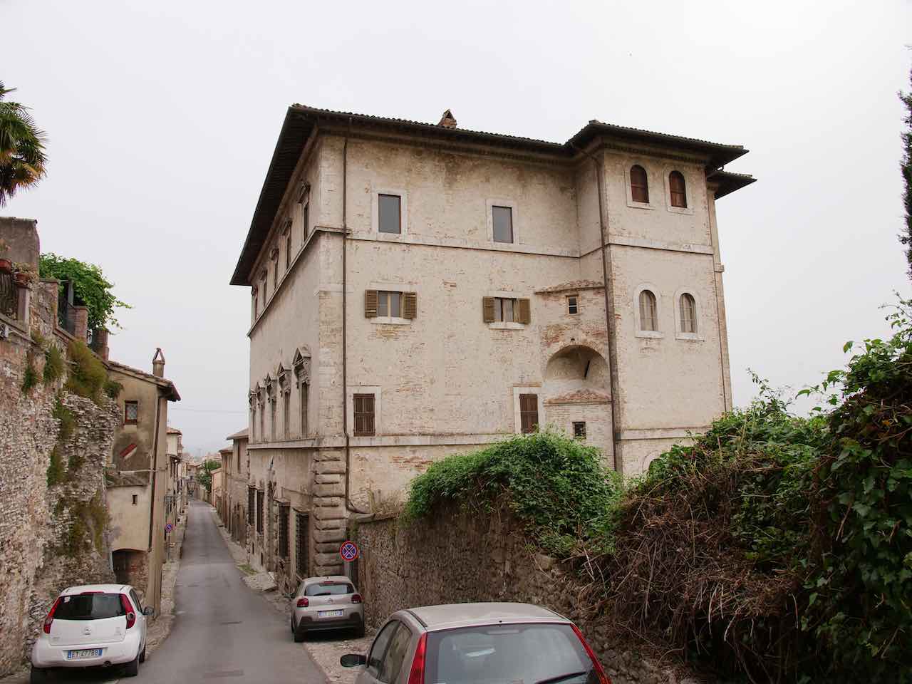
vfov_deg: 53.1
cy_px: 342
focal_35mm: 26
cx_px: 456
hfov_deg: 67.3
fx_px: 685
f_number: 4
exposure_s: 1/250
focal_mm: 13
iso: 400
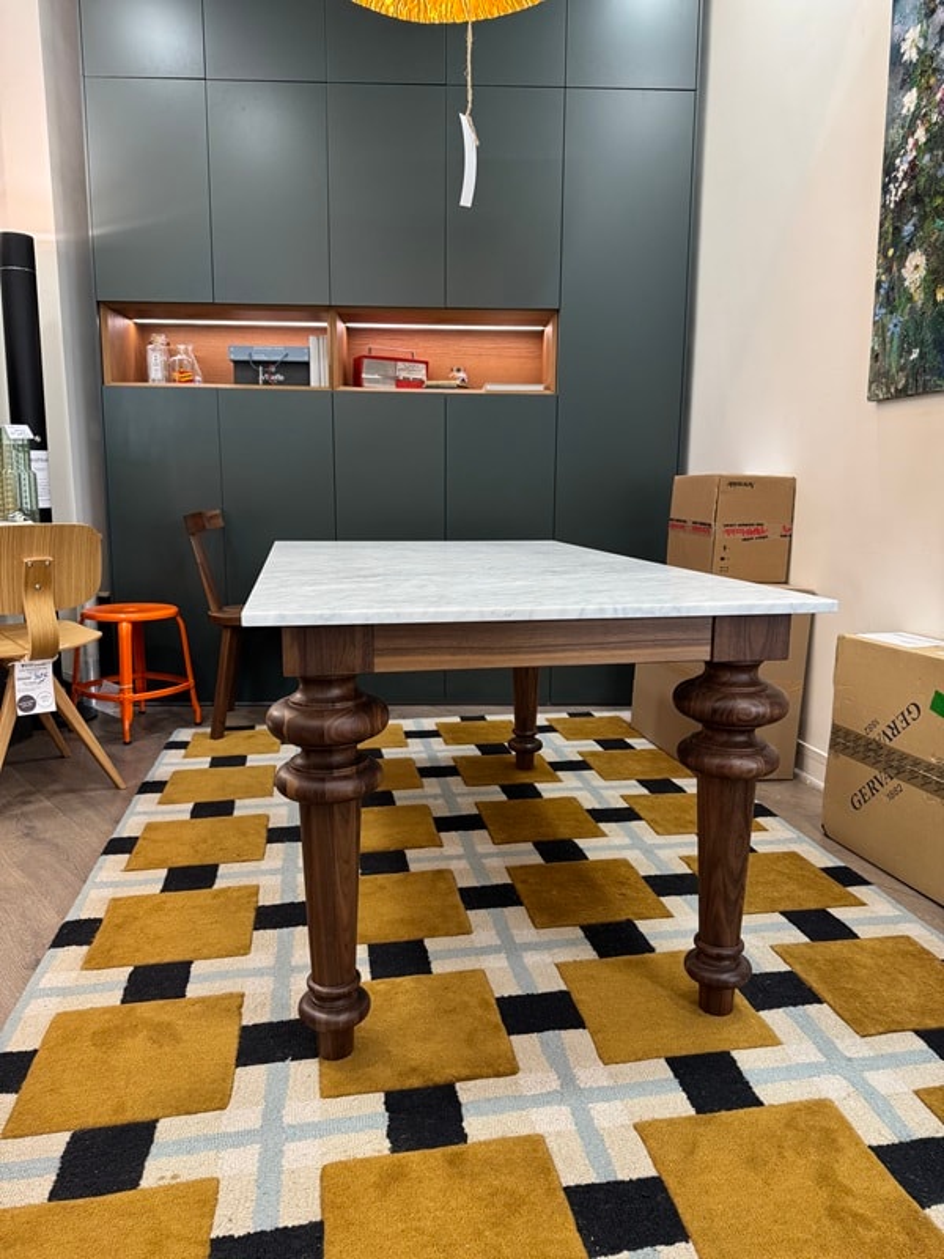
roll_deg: -0.1
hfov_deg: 56.8
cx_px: 472
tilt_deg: -9.7
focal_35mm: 24
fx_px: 873
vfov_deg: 71.6
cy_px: 630
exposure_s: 1/100
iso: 200
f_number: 1.78
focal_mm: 6.76
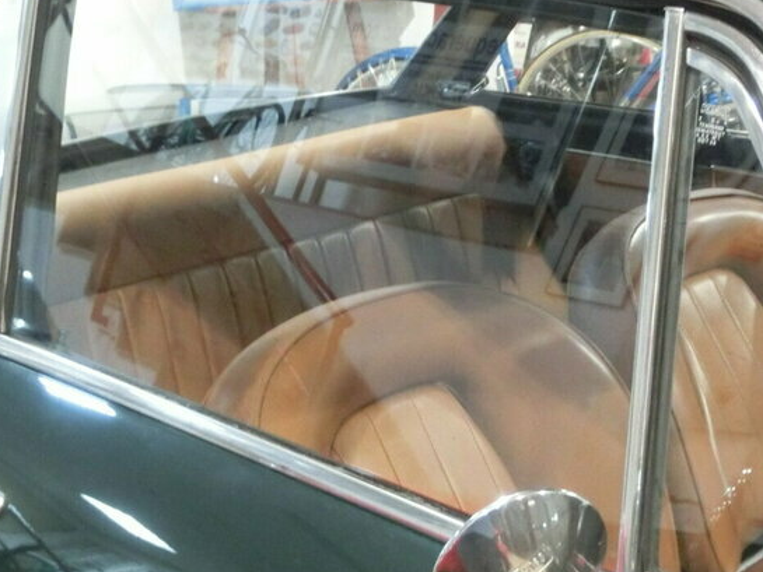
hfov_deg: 29.3
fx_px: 1455
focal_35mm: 66
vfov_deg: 22.2
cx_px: 328
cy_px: 376
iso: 800
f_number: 3.5
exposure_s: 1/6
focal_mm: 5.36
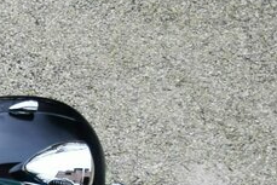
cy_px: 318
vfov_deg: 7.4
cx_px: -426
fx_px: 1391
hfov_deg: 9.8
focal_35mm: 181
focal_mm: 23
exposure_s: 1/200
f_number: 3.8
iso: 800
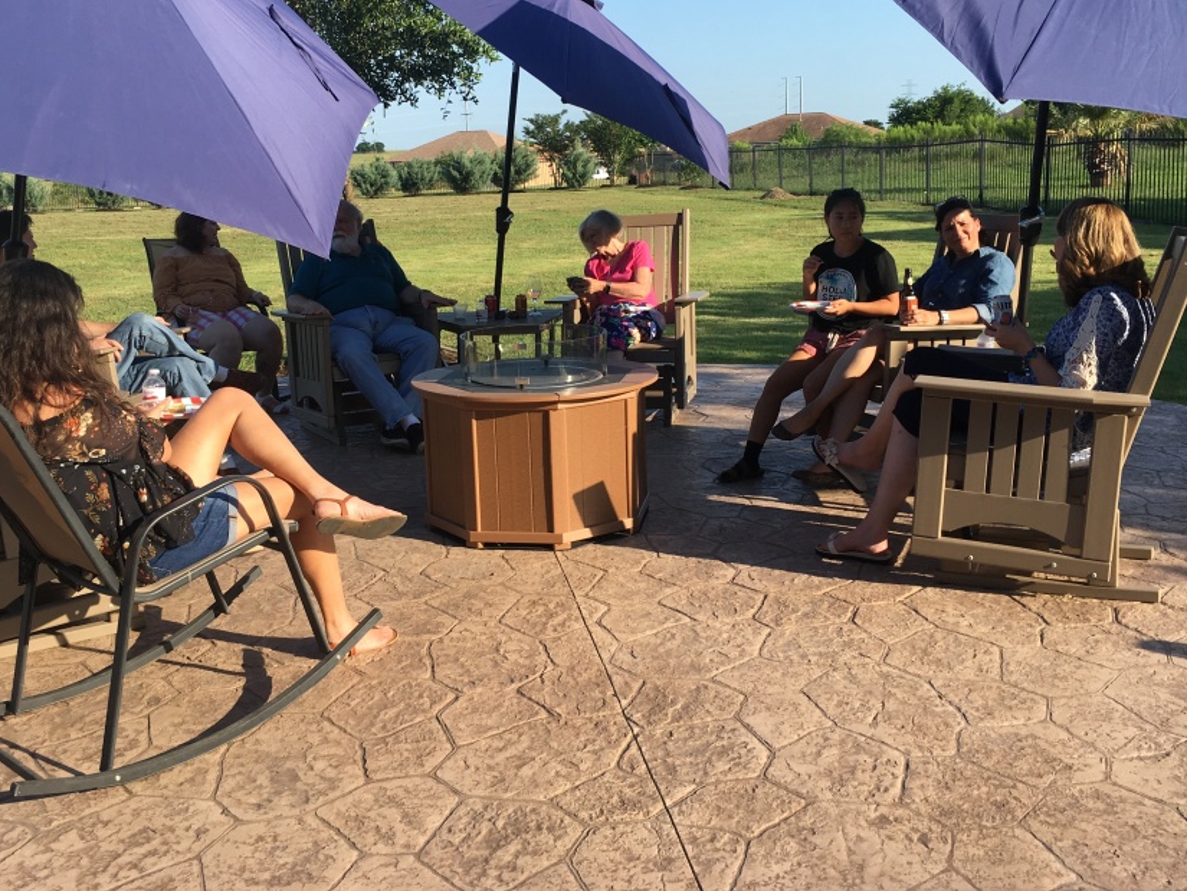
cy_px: 371
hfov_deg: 51.3
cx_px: 557
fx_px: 1235
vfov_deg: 39.6
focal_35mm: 36
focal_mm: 4.15
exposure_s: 1/905
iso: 25
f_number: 2.2
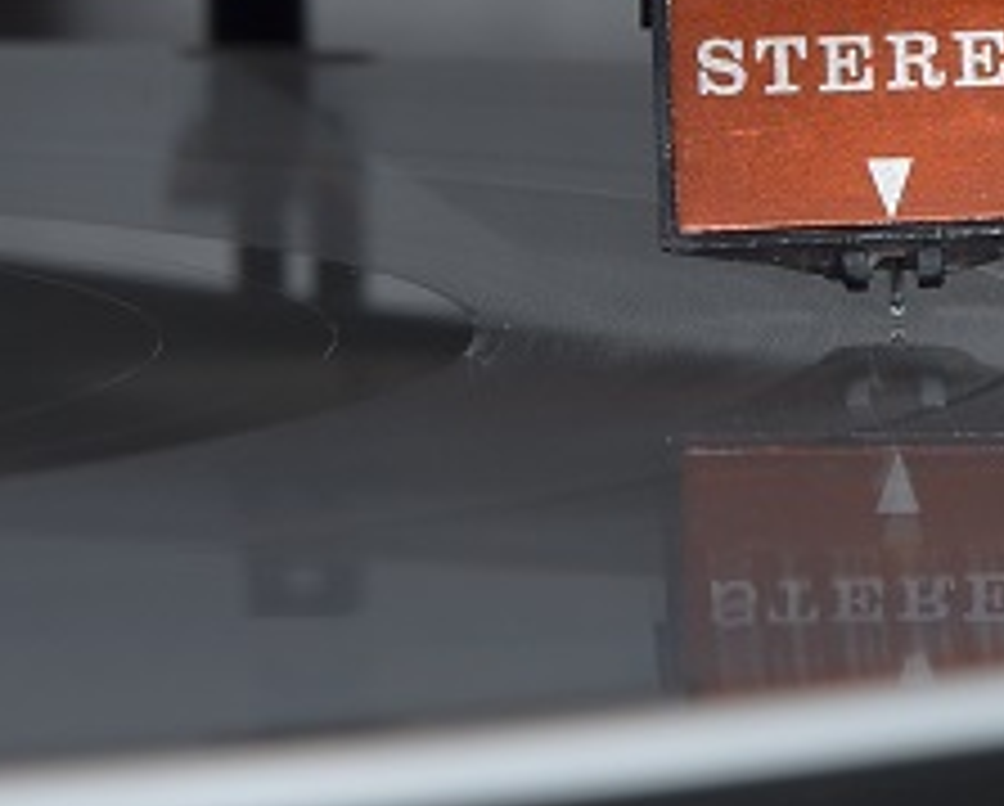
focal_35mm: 547
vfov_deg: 2.8
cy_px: 5
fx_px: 16280
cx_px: 261
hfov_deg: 3.5
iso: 100
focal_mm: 85
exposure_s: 1/60
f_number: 16
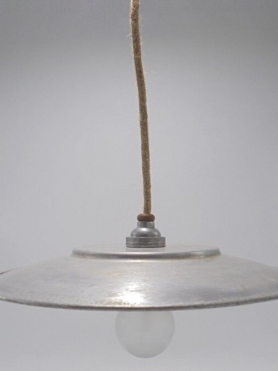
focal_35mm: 39
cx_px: 150
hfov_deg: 36.8
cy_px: 207
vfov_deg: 47.8
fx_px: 417
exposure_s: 1/80
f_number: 3.7
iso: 100
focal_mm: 5.3
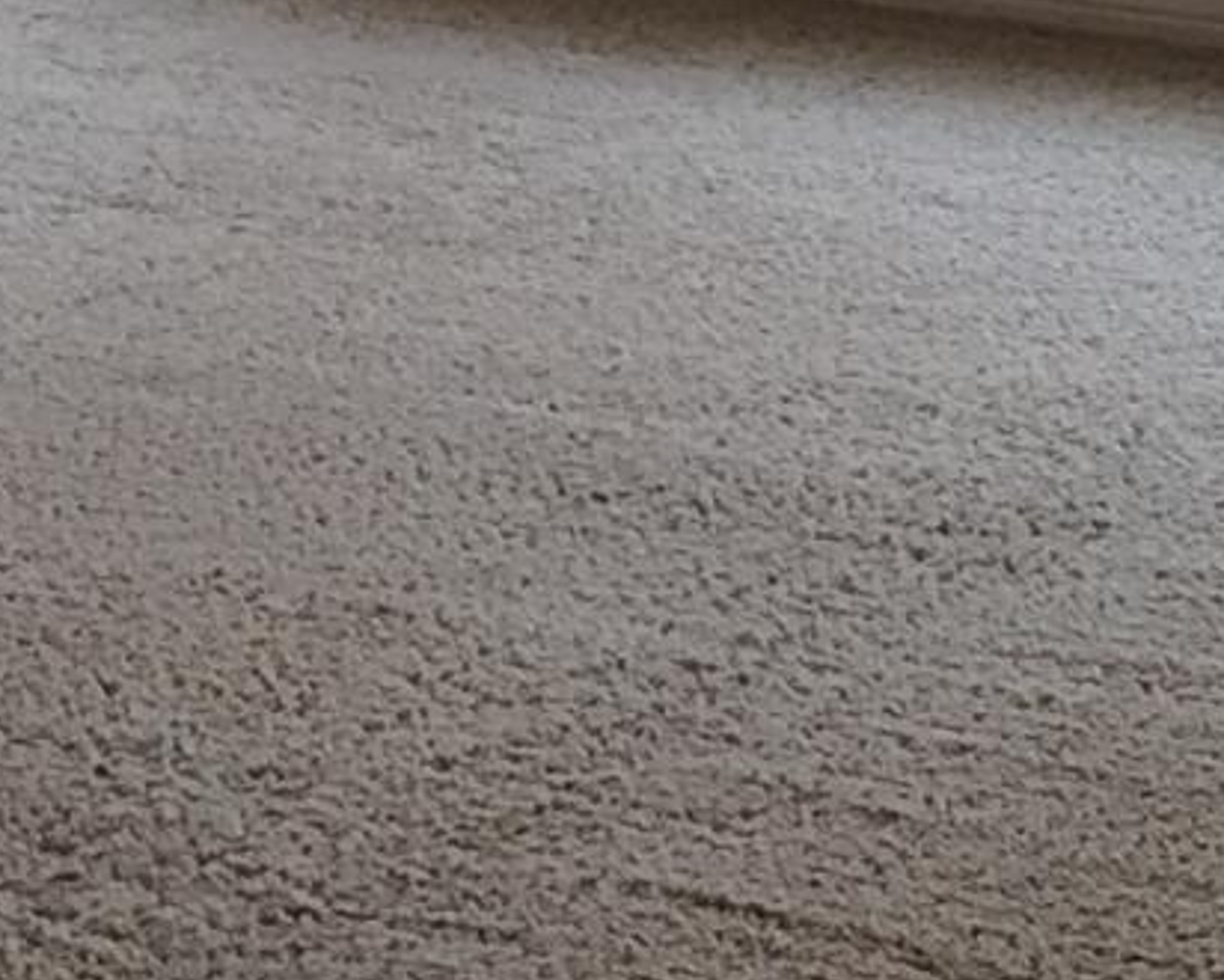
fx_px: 7466
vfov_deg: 7.2
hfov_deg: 9.3
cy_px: -1030
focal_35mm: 206
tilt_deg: -5.1
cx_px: 86
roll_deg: -0.1
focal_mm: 4.15
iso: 25
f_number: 2.2
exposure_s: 1/30
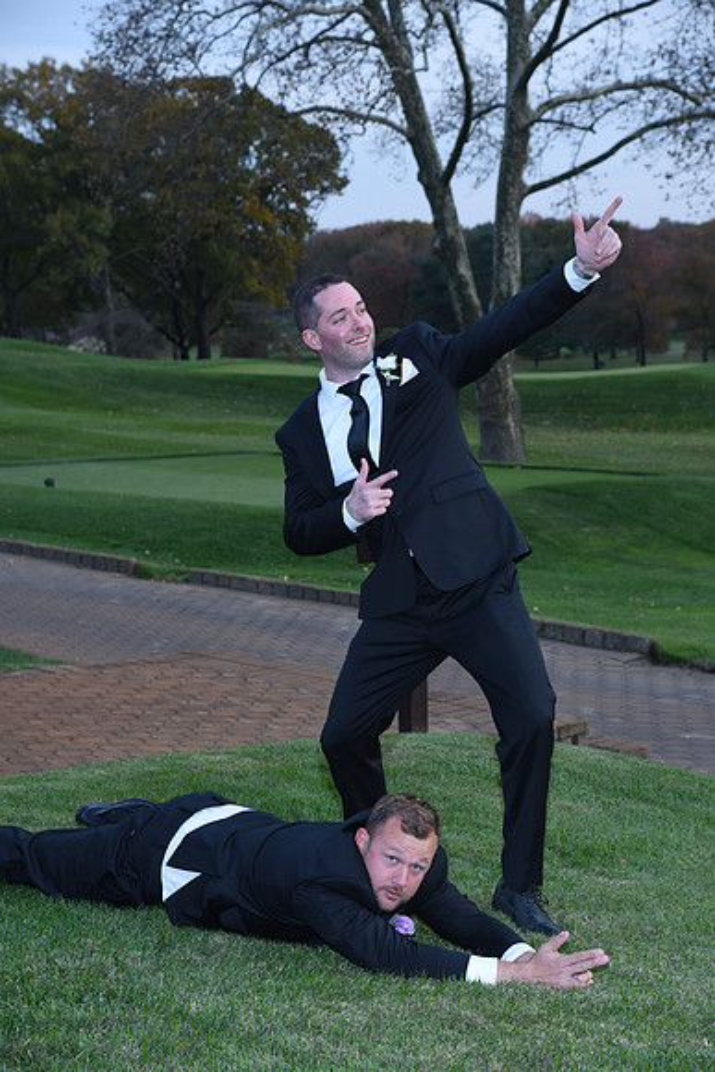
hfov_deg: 18.2
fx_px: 2233
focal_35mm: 75
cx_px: 358
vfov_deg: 27.0
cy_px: 536
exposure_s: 1/160
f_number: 6.3
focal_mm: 75
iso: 640
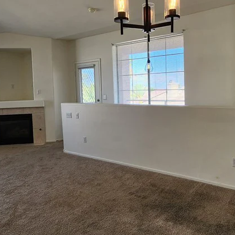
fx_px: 215
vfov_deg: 57.0
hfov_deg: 57.0
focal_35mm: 28
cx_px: 135
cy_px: 98
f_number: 2.2
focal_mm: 2.2
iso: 80
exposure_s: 1/120
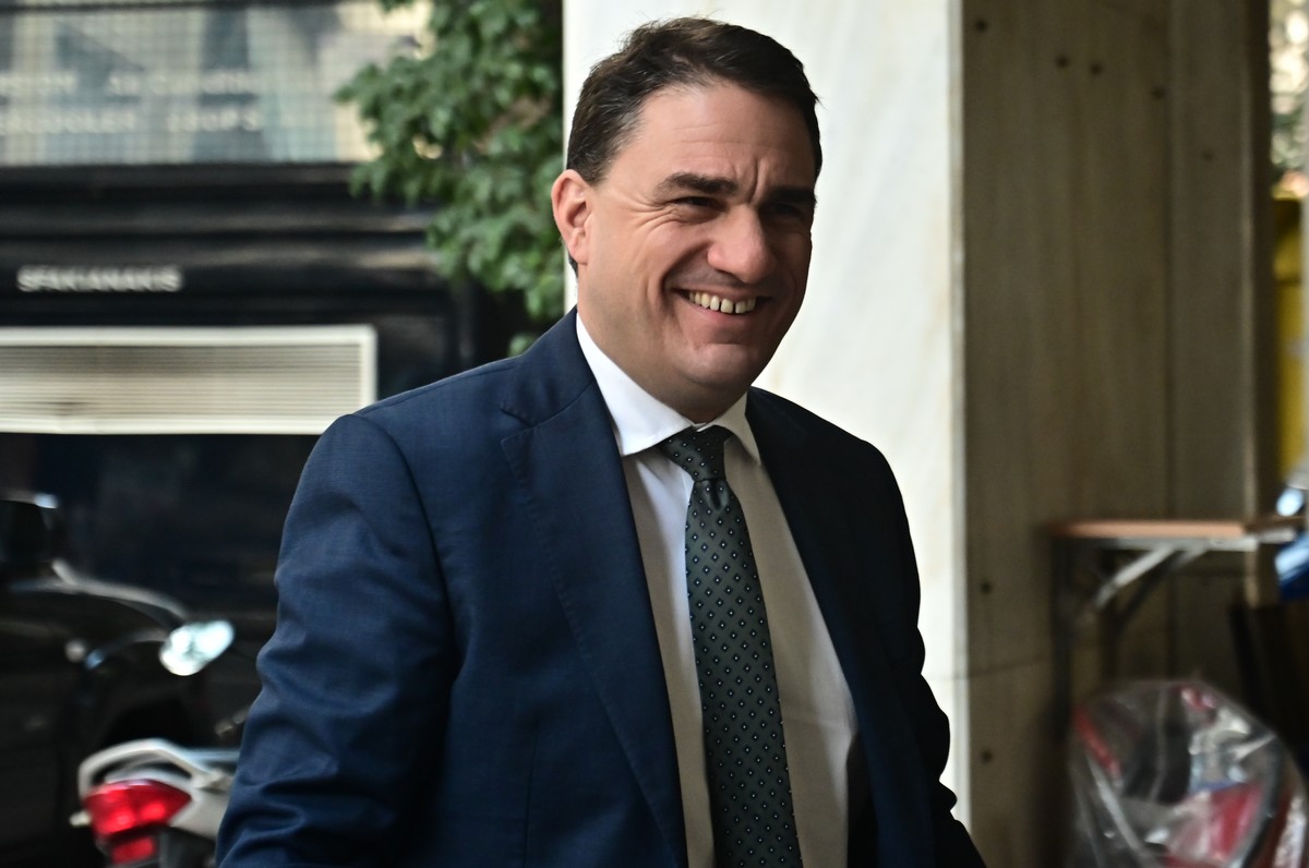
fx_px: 3412
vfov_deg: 14.5
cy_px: 434
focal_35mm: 94
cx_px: 654
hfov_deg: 21.7
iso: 1250
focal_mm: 63
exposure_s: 1/500
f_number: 4
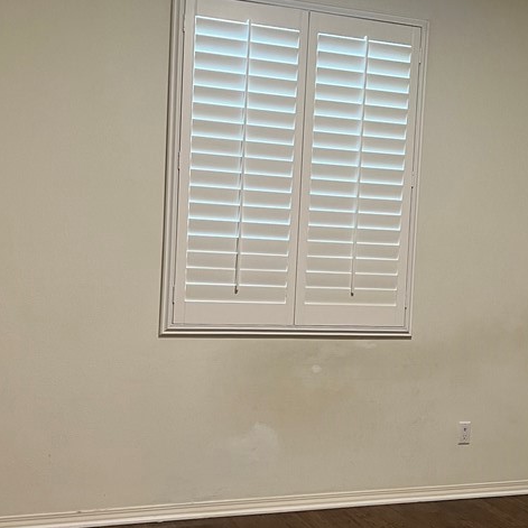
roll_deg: -2.3
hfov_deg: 34.0
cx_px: 285
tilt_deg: -2.5
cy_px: 269
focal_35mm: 50
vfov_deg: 34.0
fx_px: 863
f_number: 1.5
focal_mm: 5.7
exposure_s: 1/60
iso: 125
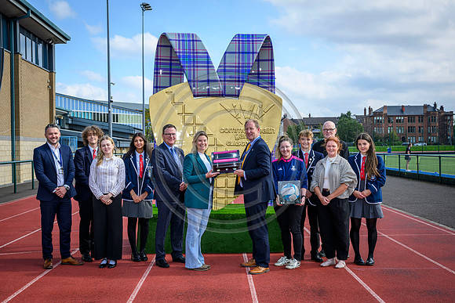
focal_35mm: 46
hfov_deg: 42.7
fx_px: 581
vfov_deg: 29.3
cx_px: 228
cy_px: 152
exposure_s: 1/125
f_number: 10
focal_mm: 46
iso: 200
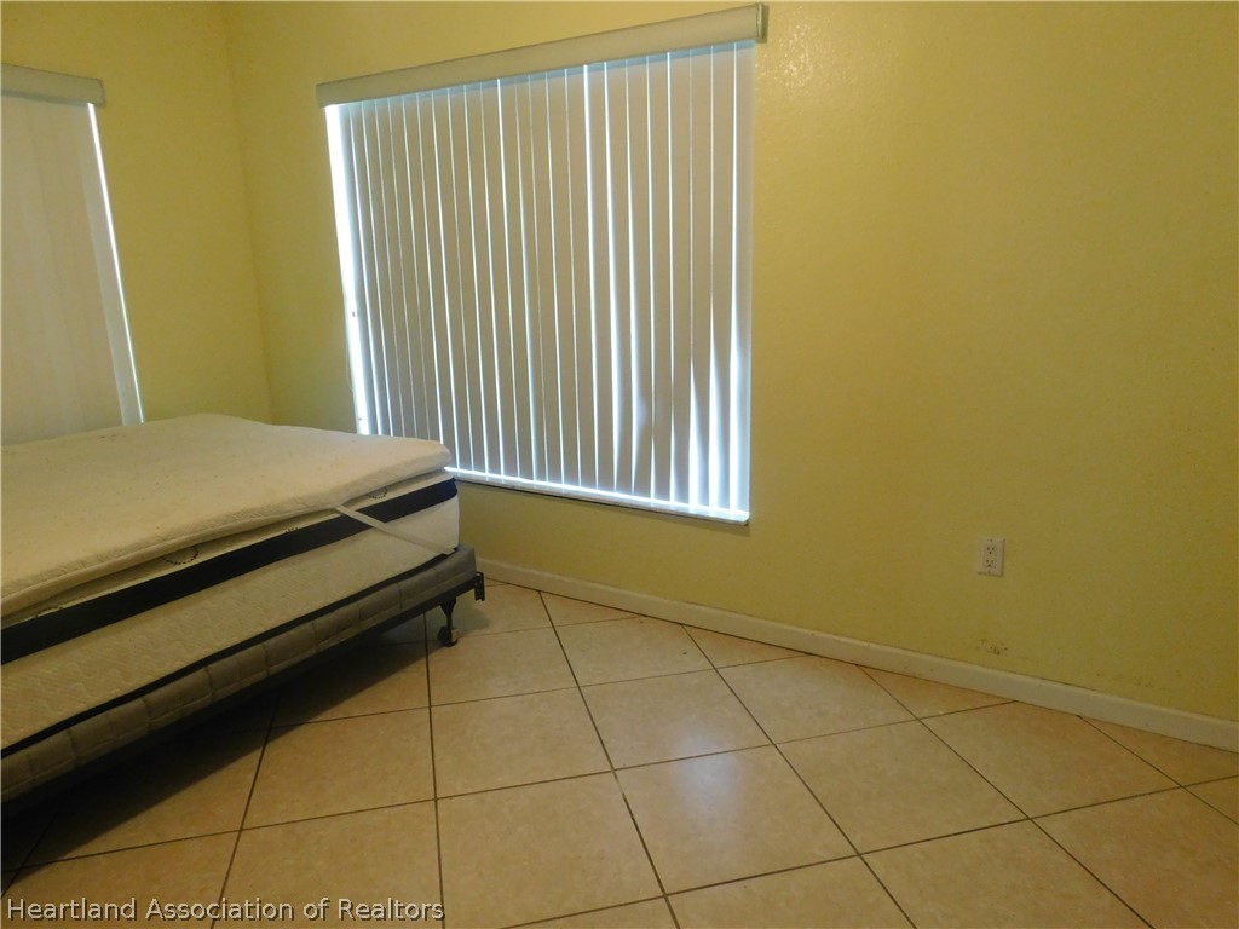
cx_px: 620
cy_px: 464
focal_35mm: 23
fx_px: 823
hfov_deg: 73.9
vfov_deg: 58.9
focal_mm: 4
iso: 400
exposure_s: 1/25
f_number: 3
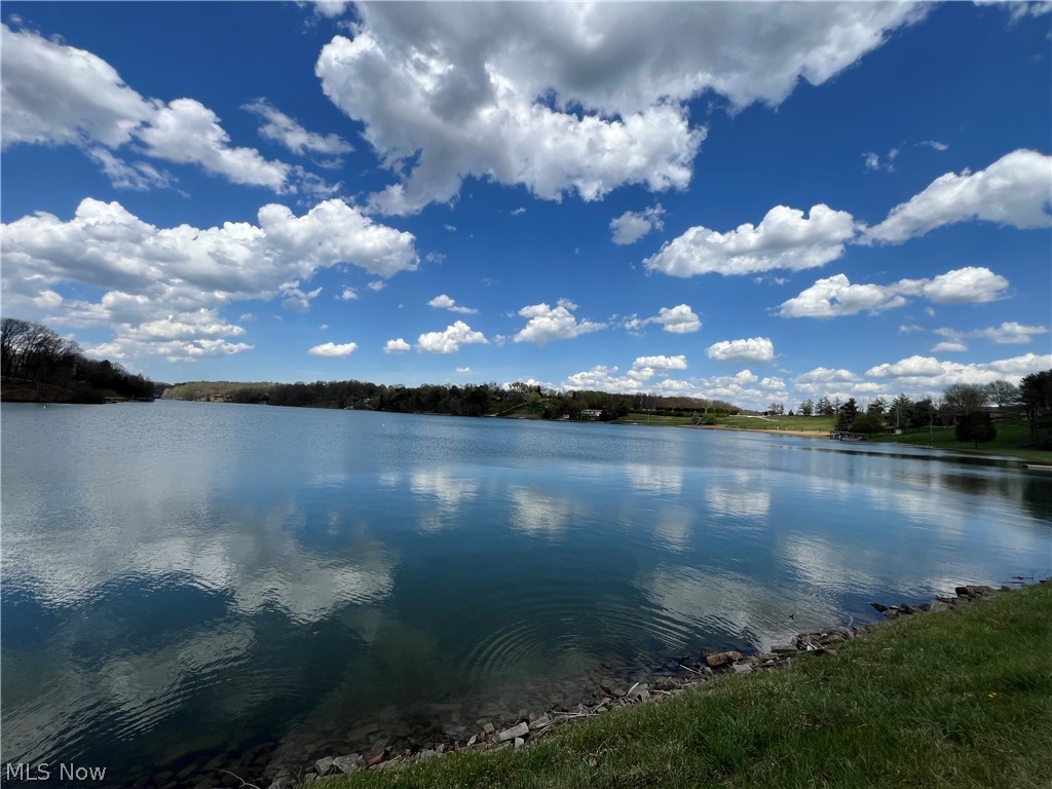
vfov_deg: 89.9
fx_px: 395
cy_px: 394
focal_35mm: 13
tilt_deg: +3.2
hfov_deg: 106.2
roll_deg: -2.9
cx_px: 526
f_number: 1.8
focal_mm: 1.57
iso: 32
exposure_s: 1/2481
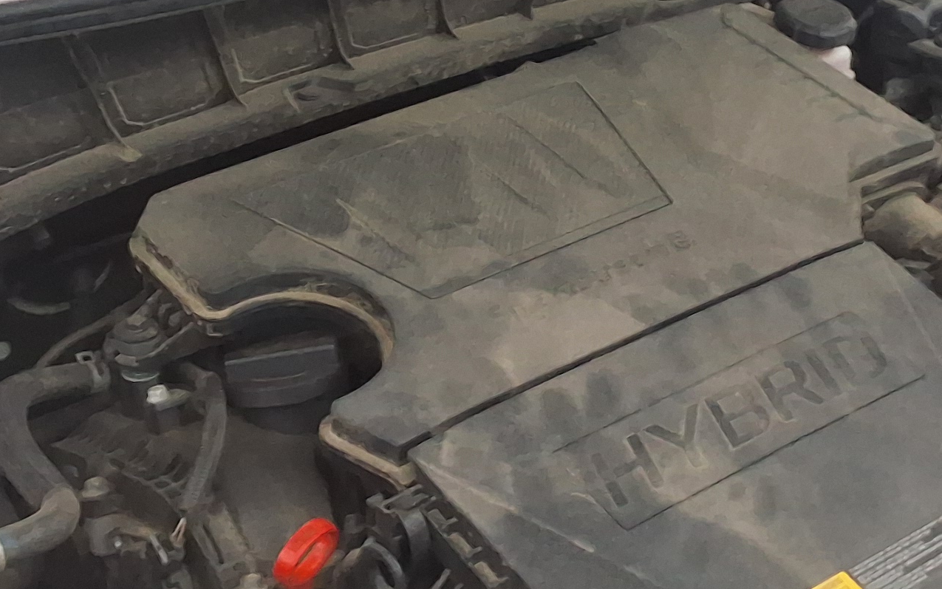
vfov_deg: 17.1
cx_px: 577
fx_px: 1951
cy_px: 177
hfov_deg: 27.1
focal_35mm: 76
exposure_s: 1/120
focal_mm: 2.91
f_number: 1.9
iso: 64
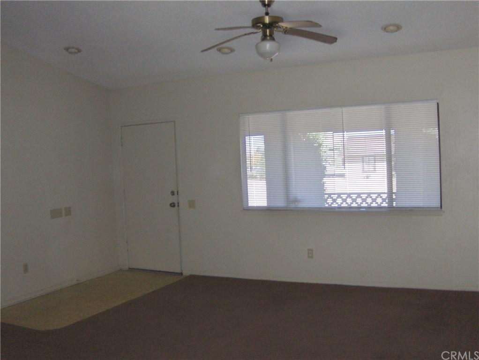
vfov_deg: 40.7
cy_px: 180
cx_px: 240
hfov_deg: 52.6
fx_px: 485
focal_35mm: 35
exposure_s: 1/60
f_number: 2.8
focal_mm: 7.5
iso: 101
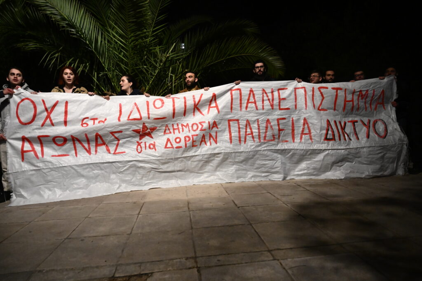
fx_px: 281
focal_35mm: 24
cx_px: 211
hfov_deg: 73.7
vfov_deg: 53.1
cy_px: 140
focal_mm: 24
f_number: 4
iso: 10000
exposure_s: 1/250
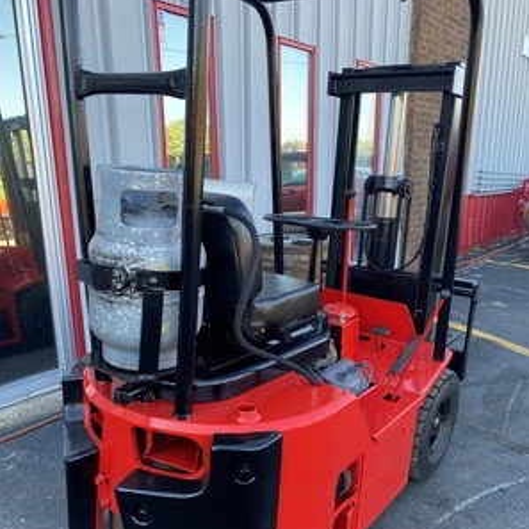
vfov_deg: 52.0
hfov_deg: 52.5
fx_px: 536
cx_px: 265
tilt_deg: -14.8
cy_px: 328
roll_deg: +0.5
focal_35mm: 31
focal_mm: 4.25
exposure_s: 1/120
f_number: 1.8
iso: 32
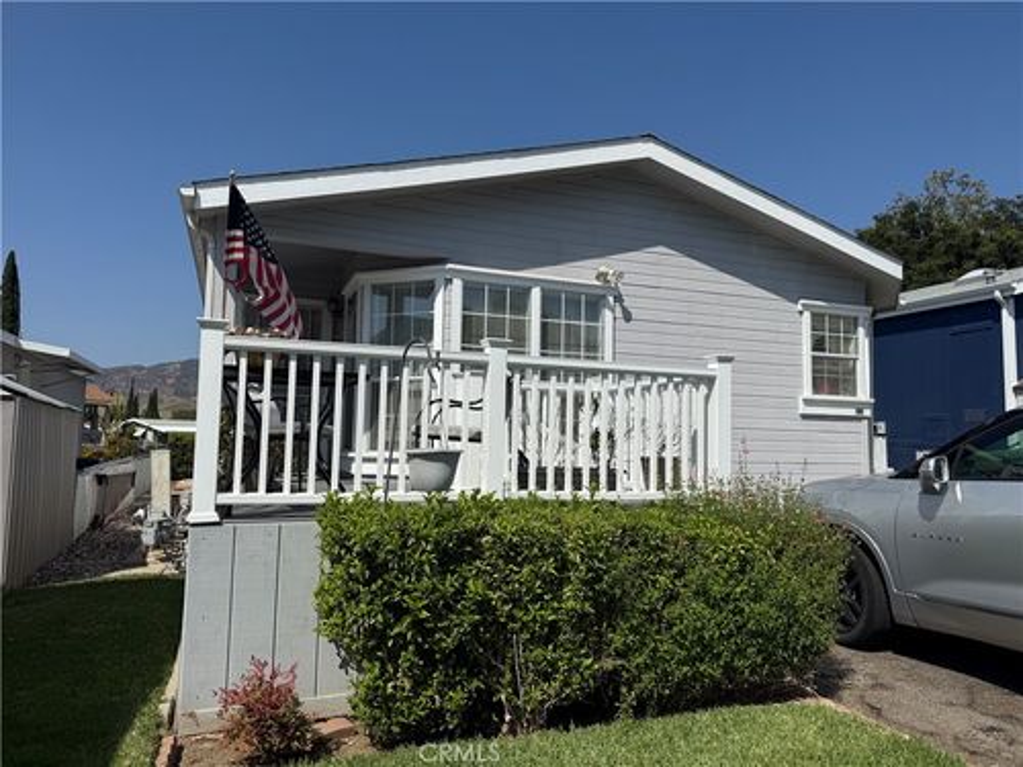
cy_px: 384
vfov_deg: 56.8
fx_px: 709
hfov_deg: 71.6
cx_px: 512
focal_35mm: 24
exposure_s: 1/8130
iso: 80
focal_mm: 6.76
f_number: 1.78
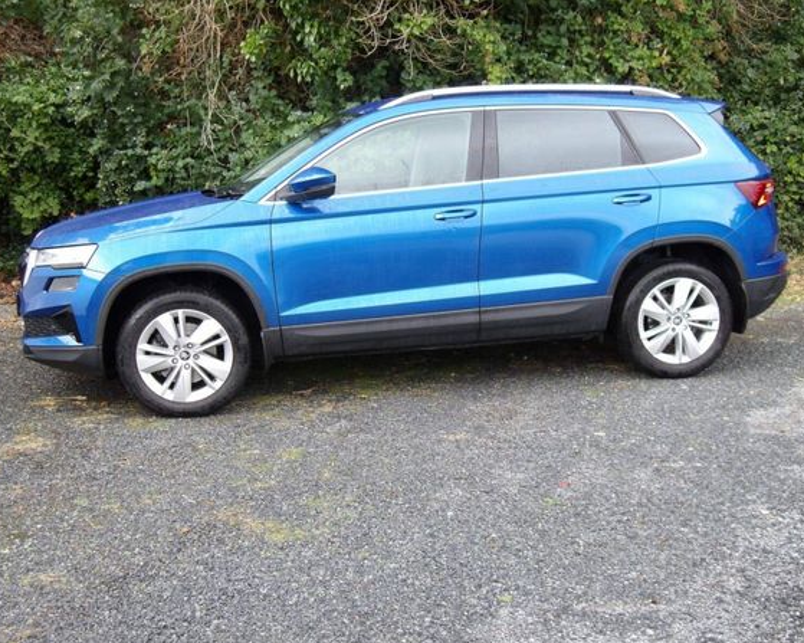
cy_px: 322
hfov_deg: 42.0
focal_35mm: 44
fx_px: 1047
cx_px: 416
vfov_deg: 34.1
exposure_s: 1/72
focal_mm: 7.6
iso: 100
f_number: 3.7
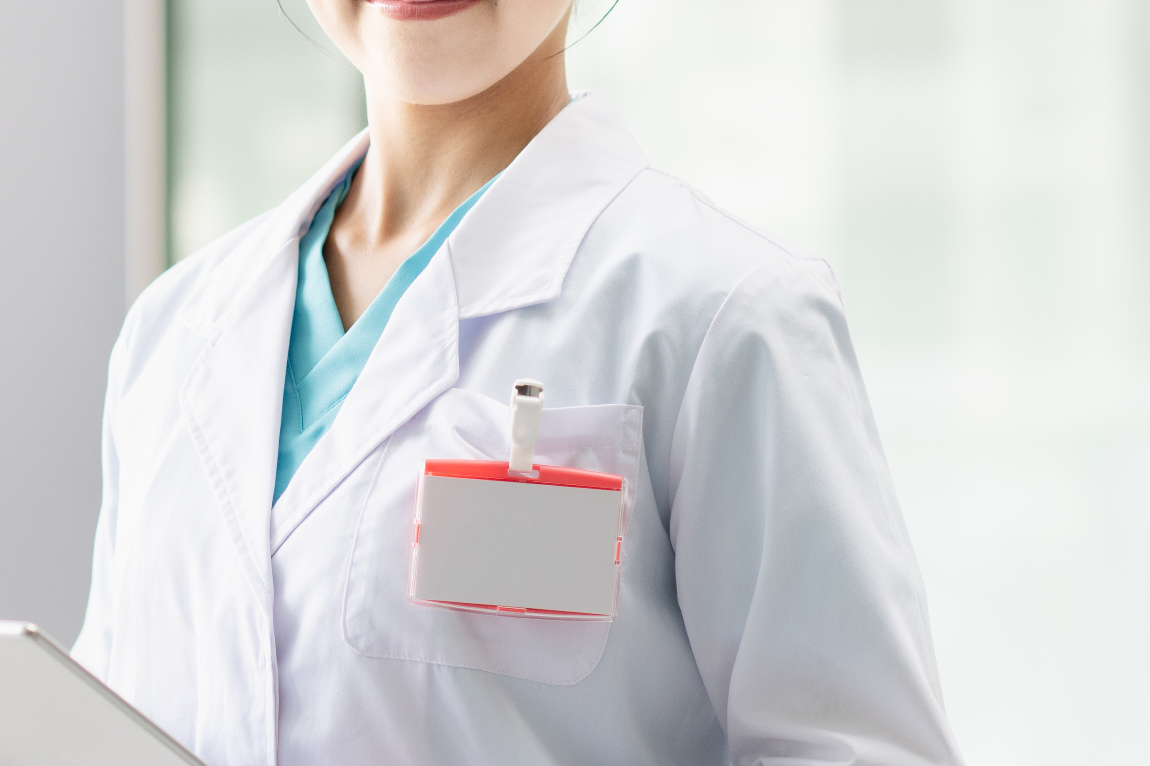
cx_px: 47
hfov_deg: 11.0
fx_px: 5941
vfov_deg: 7.4
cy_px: 293
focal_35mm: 186
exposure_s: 1/160
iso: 400
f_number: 2.8
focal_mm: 85
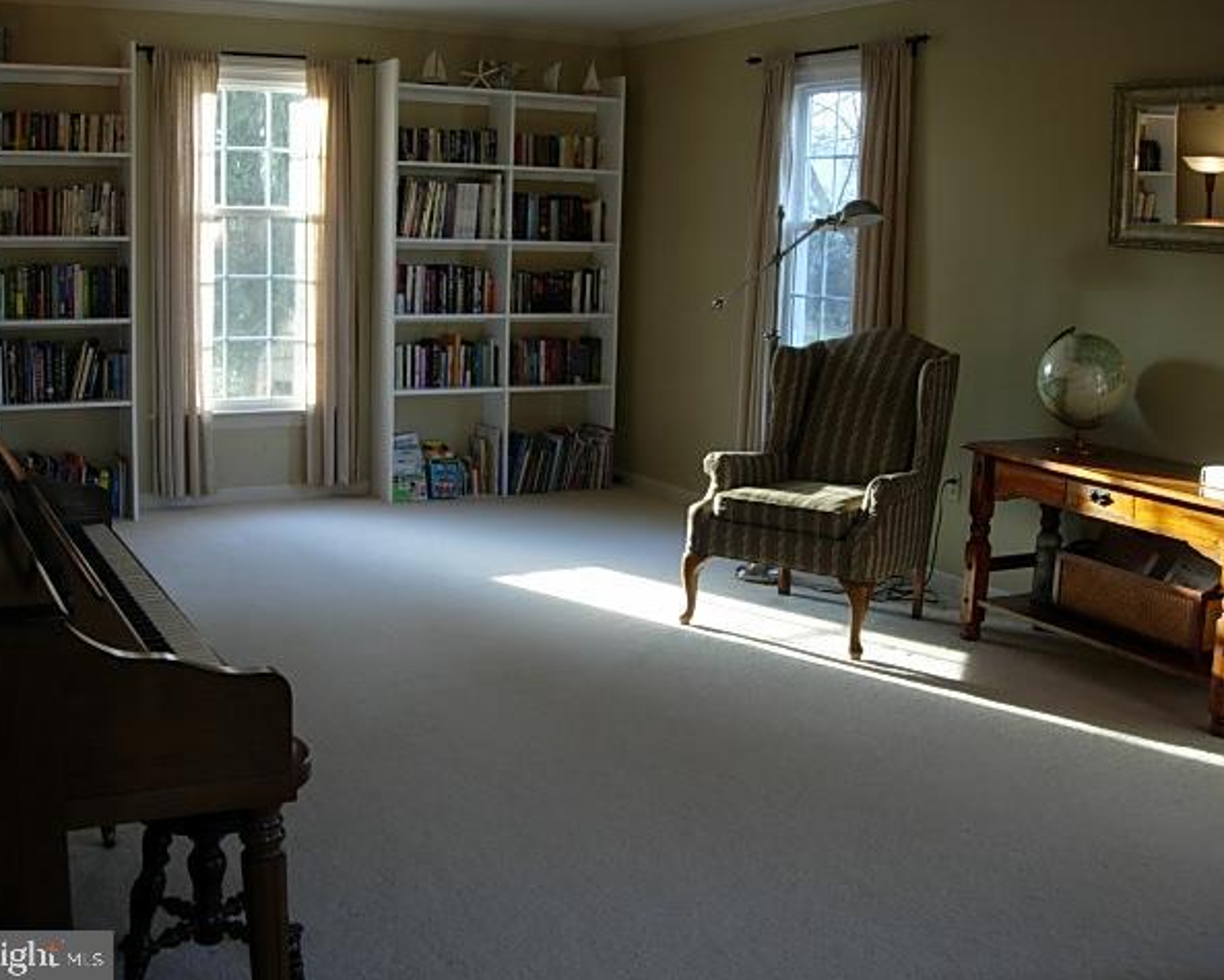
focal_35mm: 40
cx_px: 613
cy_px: 489
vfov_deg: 37.4
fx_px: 1450
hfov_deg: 45.8
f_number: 2.8
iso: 64
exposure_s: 1/32.9
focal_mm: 7.8
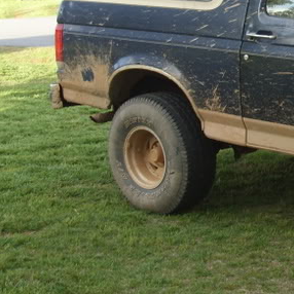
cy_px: 77
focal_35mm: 94
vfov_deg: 18.4
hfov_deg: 17.4
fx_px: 903
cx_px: 376
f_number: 2.8
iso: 50
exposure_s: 1/135
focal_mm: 6.3
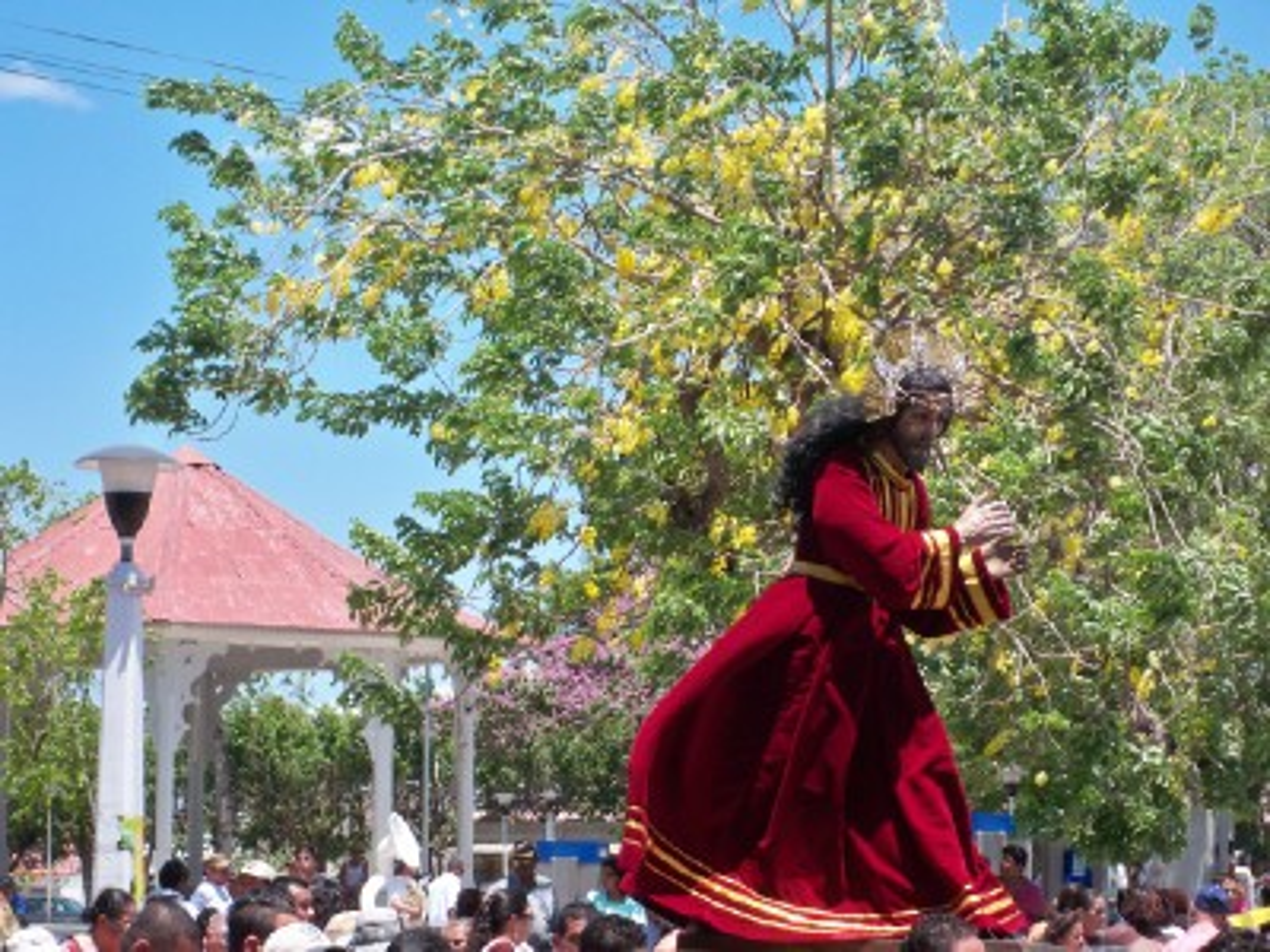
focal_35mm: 105
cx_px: 635
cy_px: 476
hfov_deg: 18.7
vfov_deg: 14.1
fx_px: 3852
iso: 80
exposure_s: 1/250
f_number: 5.7
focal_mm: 18.8
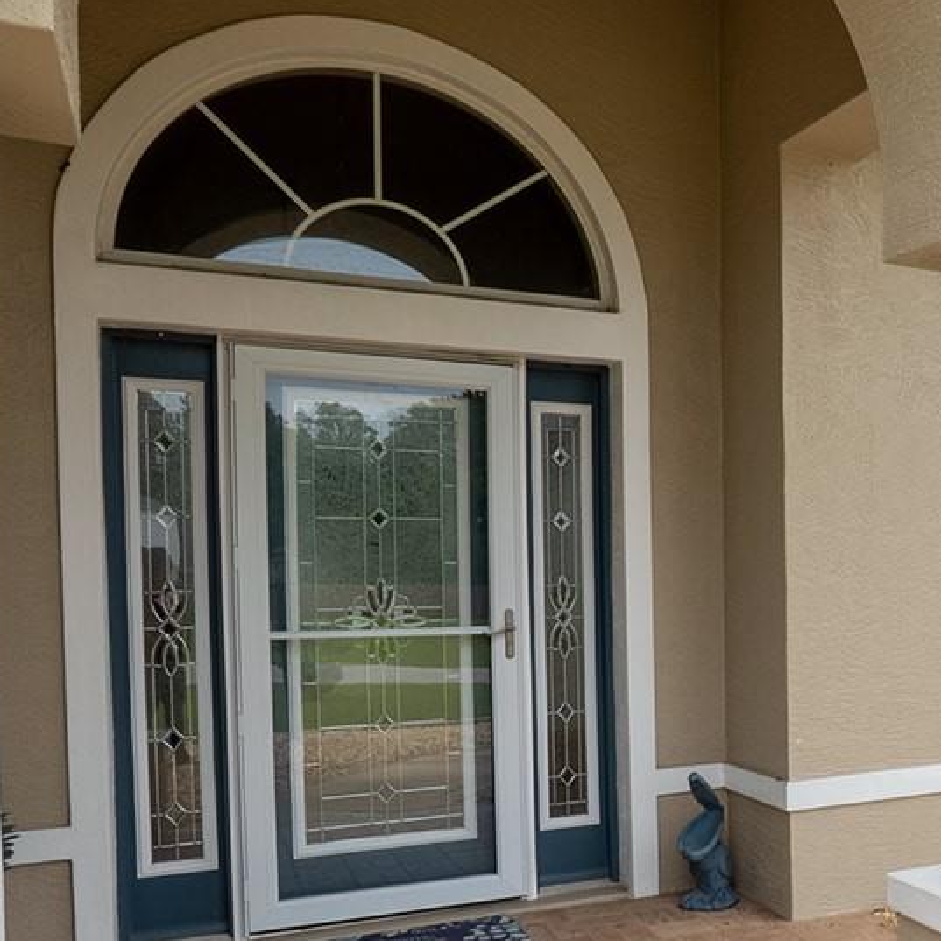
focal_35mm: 38
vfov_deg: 43.3
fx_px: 1169
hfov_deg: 35.4
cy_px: 616
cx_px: 1107
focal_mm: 10
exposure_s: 1/1250
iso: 500
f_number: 13
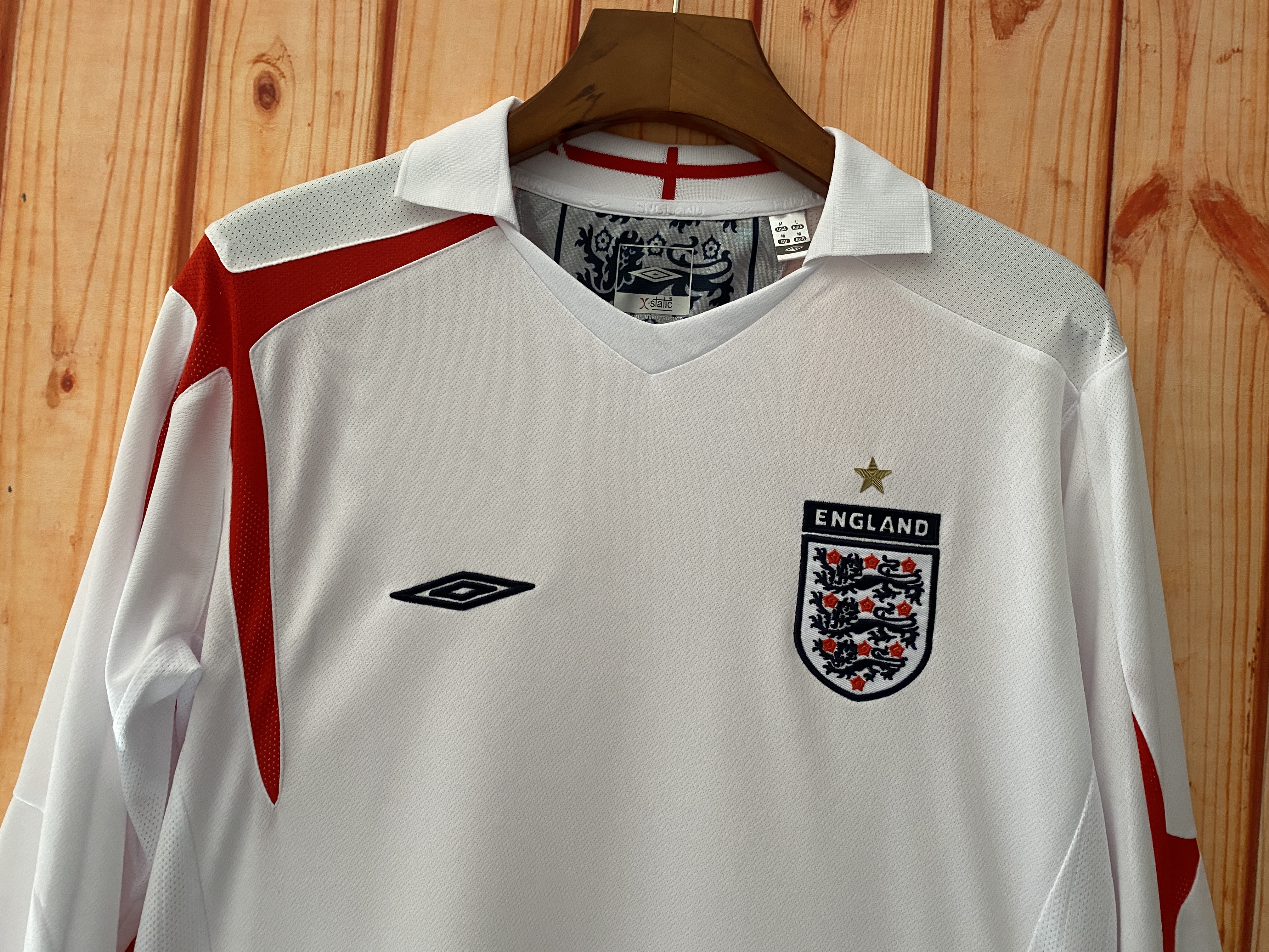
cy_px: 476
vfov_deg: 53.1
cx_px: 634
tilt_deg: +1.2
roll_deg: -4.8
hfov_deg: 67.3
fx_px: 953
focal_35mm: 26
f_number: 1.8
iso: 250
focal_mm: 4.25
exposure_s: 1/60
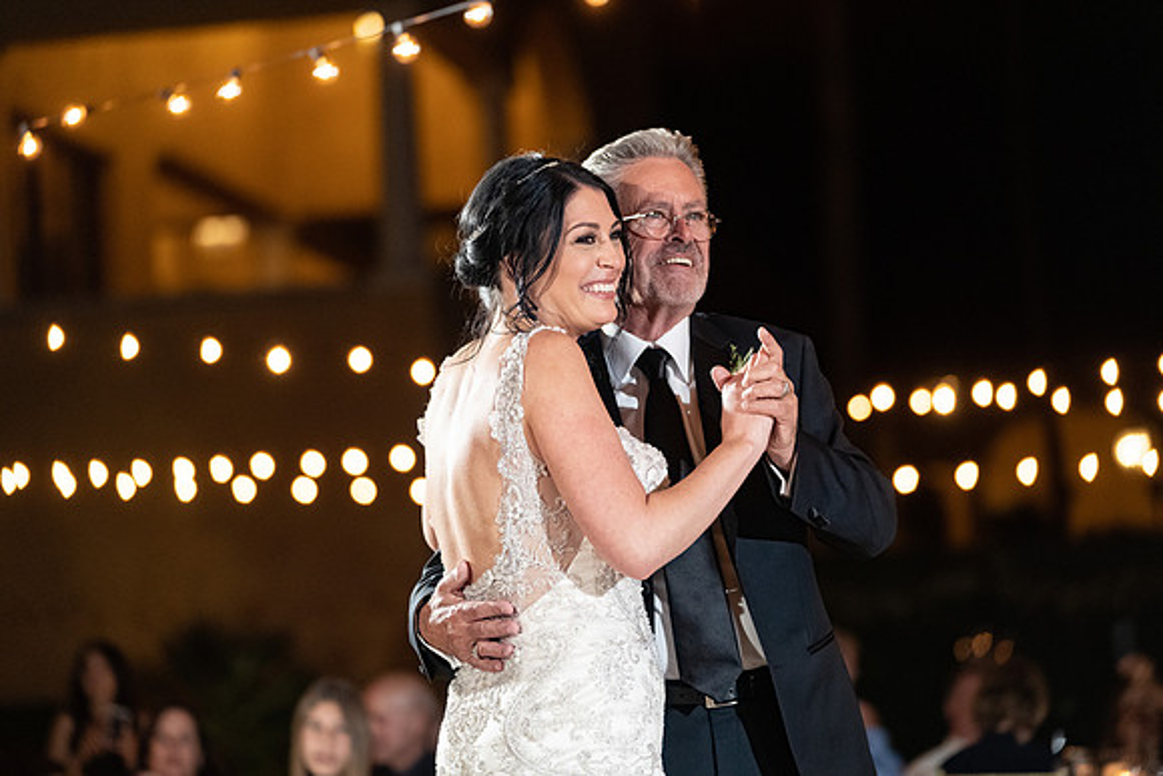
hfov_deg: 16.3
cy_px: 388
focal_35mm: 126
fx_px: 4071
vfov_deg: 10.9
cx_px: 582
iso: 3200
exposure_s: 1/250
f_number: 2.8
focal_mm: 126
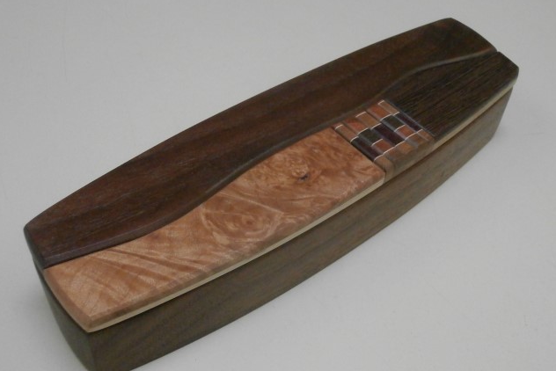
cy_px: 202
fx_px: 618
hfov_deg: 48.4
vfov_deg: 33.4
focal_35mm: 40
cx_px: 277
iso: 800
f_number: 3.9
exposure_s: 1/250
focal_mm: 6.67
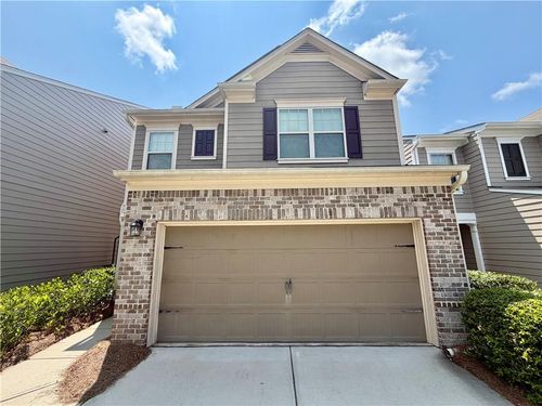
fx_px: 219
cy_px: 203
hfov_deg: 102.1
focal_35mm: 14
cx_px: 271
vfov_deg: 85.7
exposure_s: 1/799
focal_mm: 2.22
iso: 32
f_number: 2.2
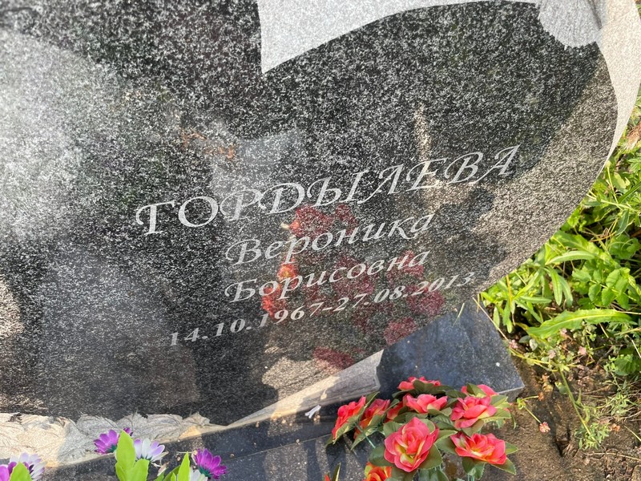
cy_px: 240
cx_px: 320
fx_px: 481
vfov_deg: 53.1
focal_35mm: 26
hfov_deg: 67.3
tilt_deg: -52.7
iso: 32
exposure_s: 1/190
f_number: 1.6
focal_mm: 4.2
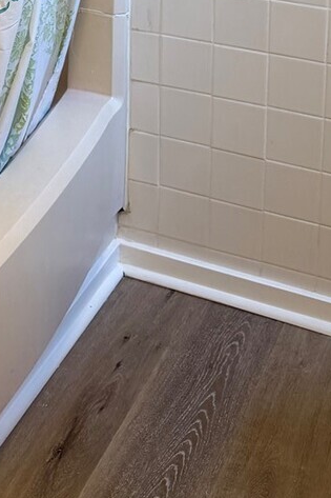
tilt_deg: -11.1
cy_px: -164
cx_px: 20
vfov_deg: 23.3
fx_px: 1049
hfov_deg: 17.6
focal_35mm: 76
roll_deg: +0.3
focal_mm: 6.76
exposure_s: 1/60
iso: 160
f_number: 1.78
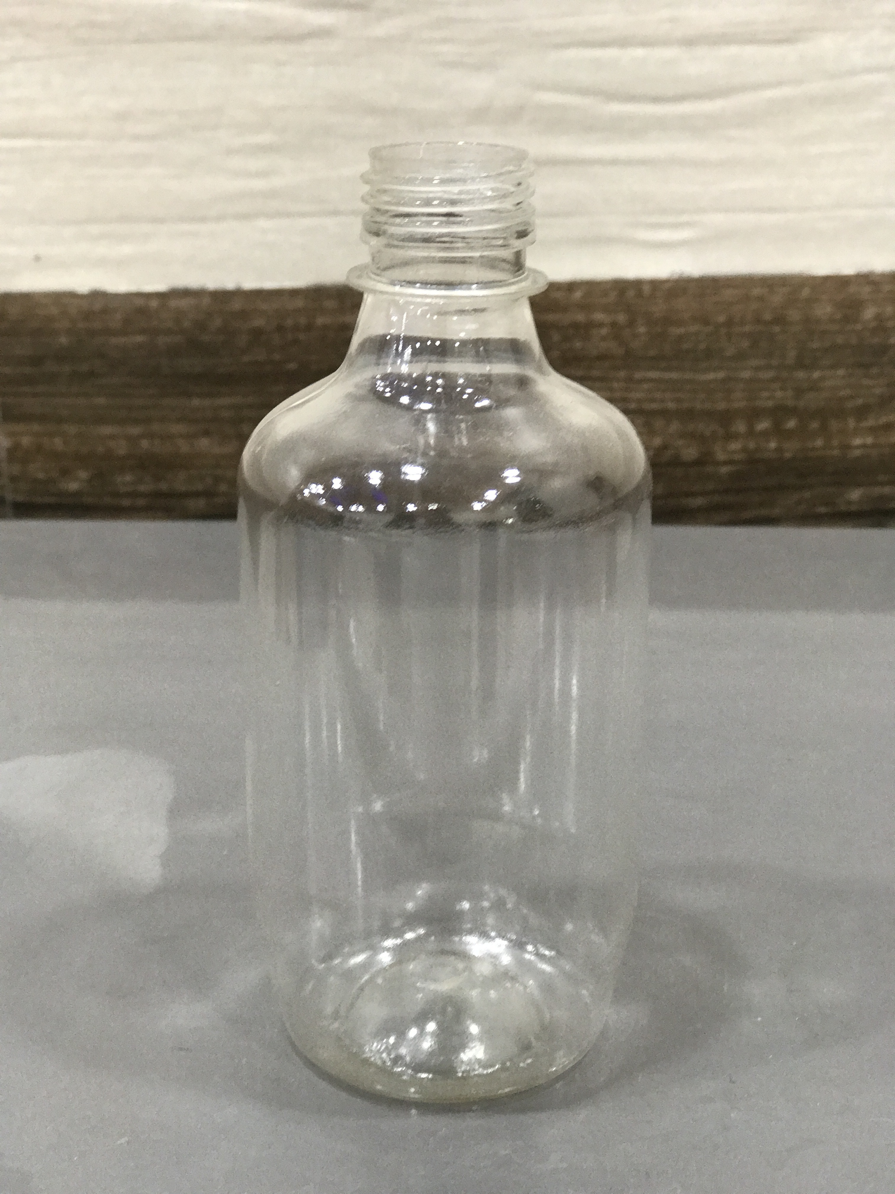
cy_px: 597
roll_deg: +1.1
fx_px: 1965
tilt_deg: -22.3
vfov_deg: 33.8
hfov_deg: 25.7
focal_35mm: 57
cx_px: 448
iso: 160
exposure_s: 1/50
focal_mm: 6.6
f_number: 2.8
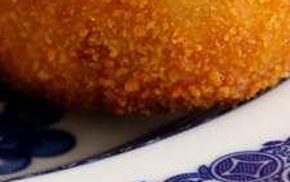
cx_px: -118
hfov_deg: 3.8
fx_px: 4349
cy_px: -96
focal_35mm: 550
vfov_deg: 2.4
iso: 200
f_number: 3.9
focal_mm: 48
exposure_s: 1/125
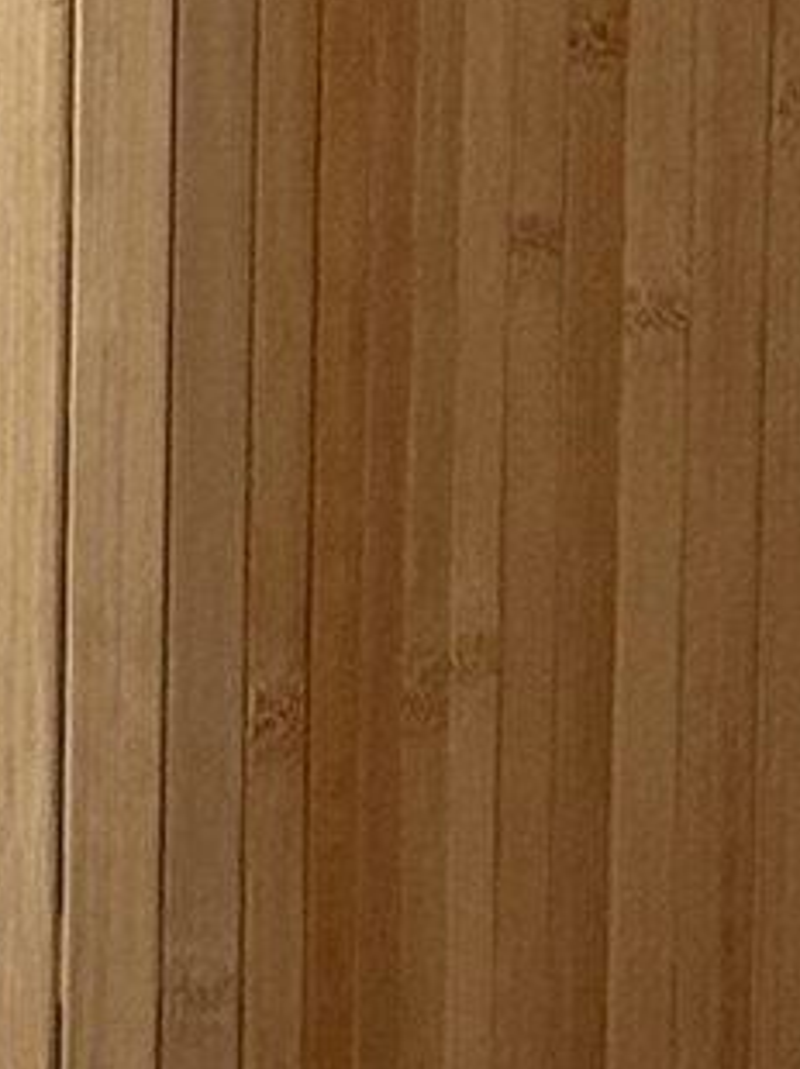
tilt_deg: -10.7
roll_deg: +0.7
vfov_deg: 6.3
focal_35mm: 310
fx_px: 9566
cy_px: 1383
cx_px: -1548
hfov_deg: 4.6
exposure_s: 1/90
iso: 100
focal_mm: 6.76
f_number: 1.78
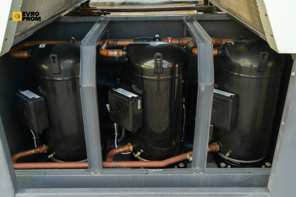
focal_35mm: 34
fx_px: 280
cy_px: 98
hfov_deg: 55.8
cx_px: 148
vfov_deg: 38.9
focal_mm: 34
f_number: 4
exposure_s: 1/160
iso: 1000
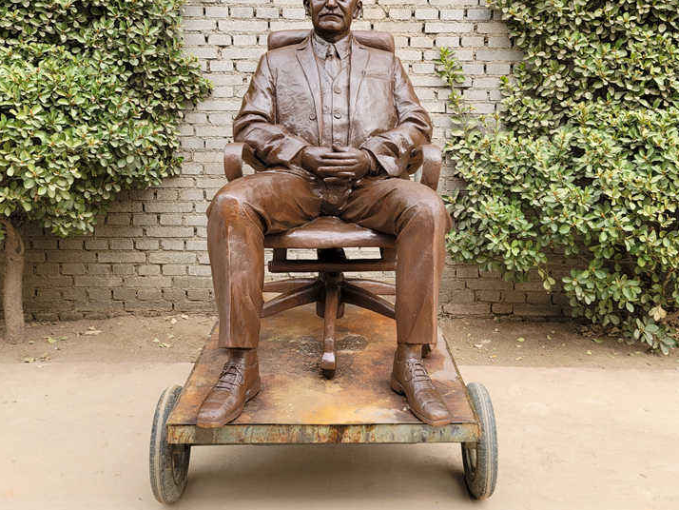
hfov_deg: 52.6
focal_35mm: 35
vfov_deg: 40.2
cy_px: 166
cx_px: 337
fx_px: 687
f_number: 1.8
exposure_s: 1/100
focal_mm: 7
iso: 20
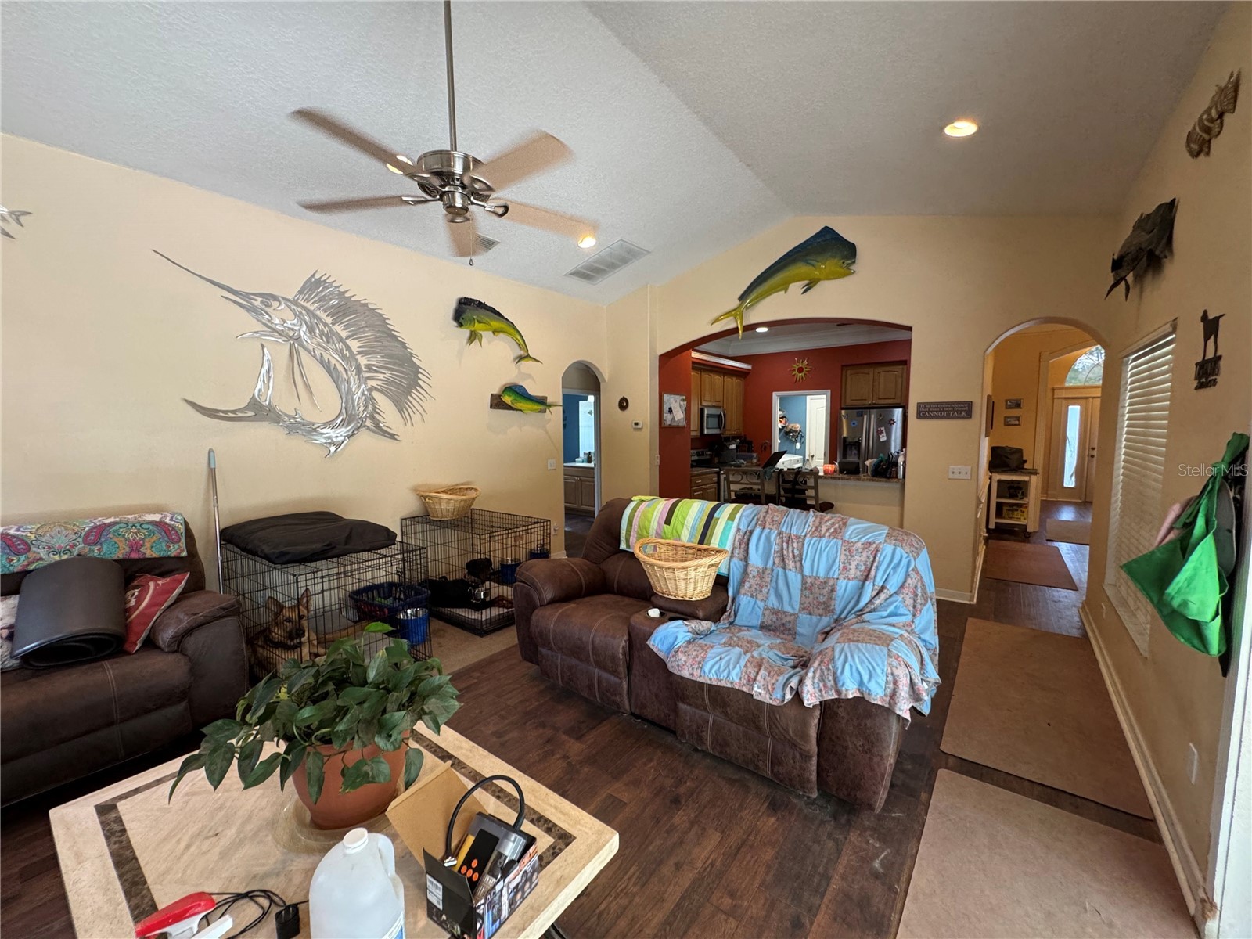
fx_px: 506
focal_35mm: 14
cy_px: 470
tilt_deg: -2.5
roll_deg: -0.7
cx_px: 626
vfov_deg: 85.7
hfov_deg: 102.1
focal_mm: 2.22
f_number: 2.2
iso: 250
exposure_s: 1/60
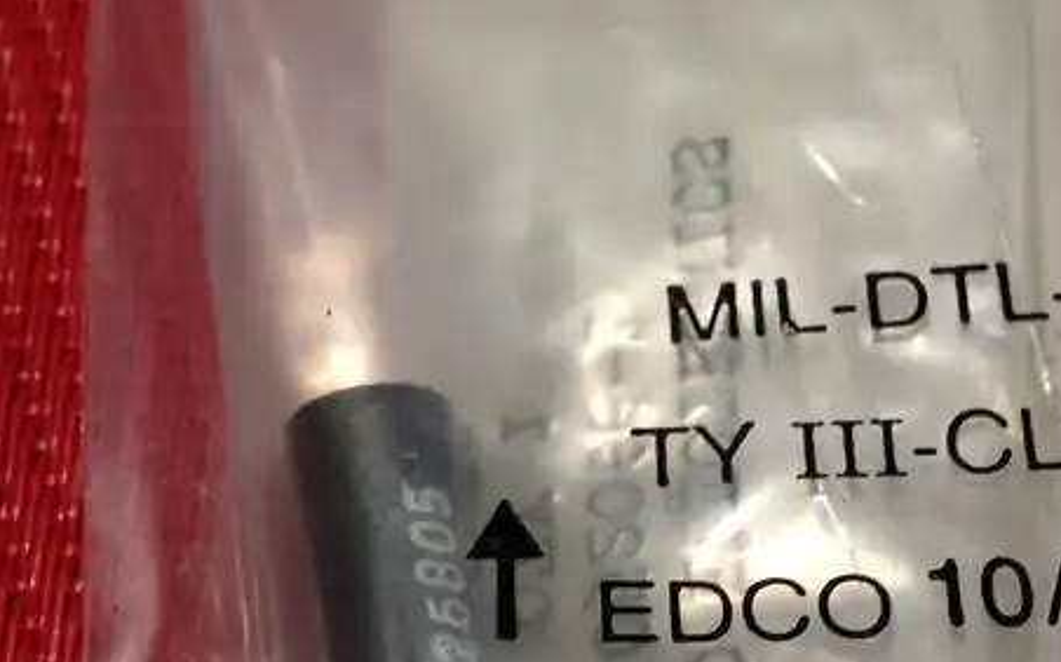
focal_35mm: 82
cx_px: 646
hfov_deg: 25.2
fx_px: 2370
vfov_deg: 15.6
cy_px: 646
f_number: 2.4
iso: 80
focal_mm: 4.28
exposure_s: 1/17
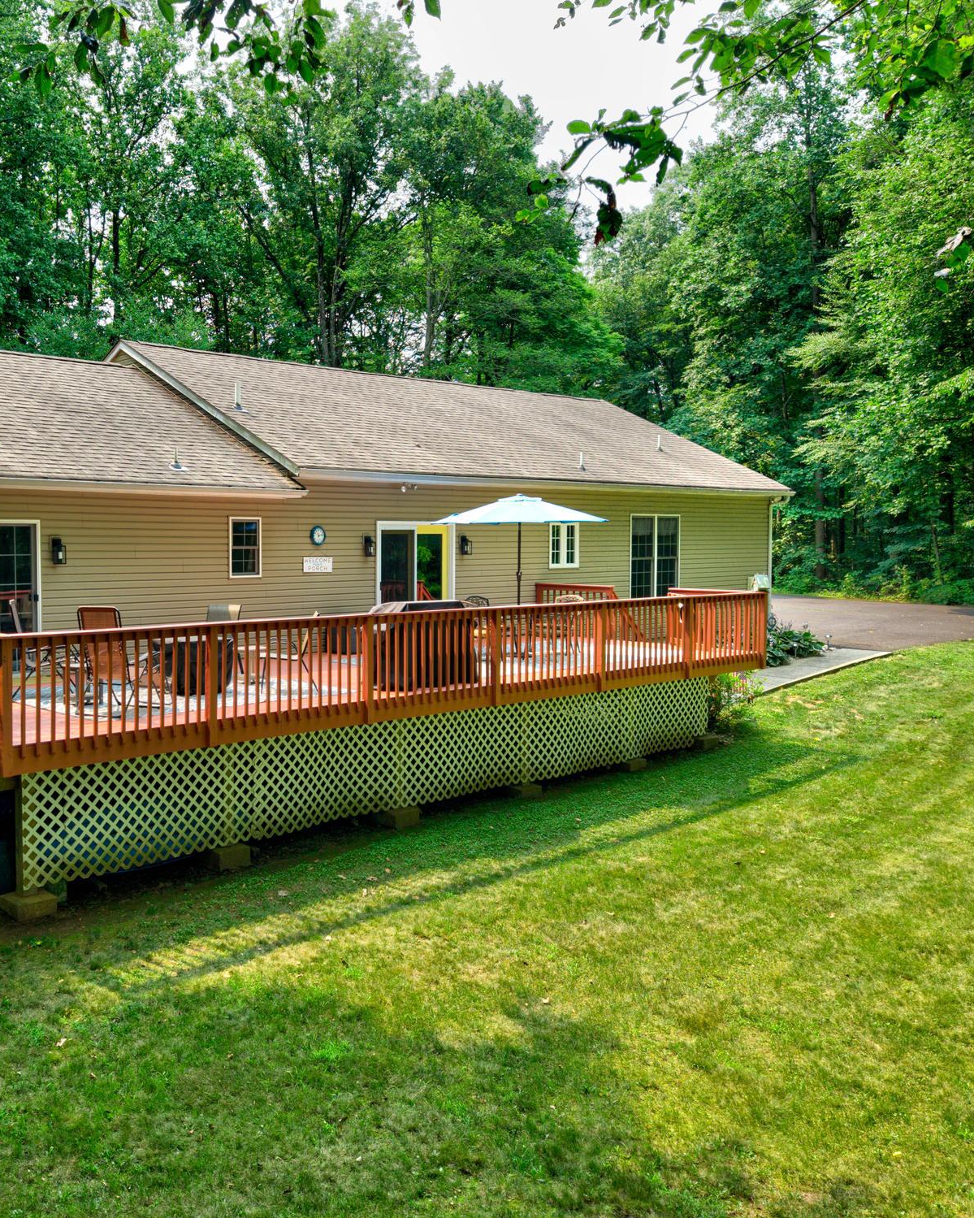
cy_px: 598
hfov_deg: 44.5
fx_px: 1153
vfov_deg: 55.7
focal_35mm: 32
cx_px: 262
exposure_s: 1/800
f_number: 1.8
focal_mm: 8.7
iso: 200
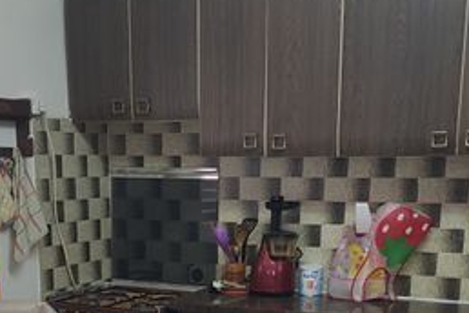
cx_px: 151
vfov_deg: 20.0
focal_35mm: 63
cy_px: 397
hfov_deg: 31.6
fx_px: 821
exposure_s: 1/50
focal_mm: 4.2
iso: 100
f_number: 1.7
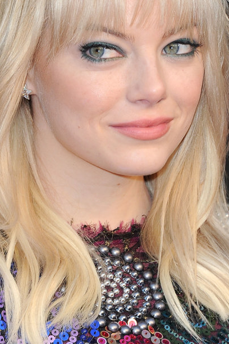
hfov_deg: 3.5
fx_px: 3711
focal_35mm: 389
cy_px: 137
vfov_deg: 5.3
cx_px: 109
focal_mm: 230
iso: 640
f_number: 7.1
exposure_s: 1/250
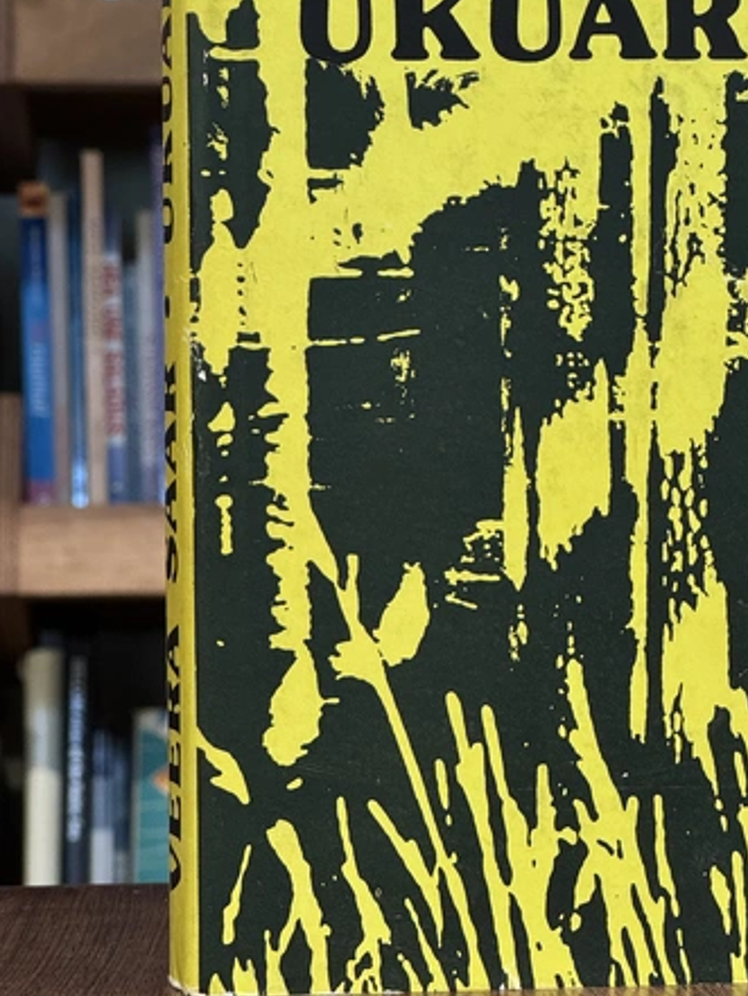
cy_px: 446
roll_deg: -0.1
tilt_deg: -1.8
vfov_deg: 16.5
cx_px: 555
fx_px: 3427
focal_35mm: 119
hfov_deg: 12.4
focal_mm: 9
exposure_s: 1/97
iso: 250
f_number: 2.8
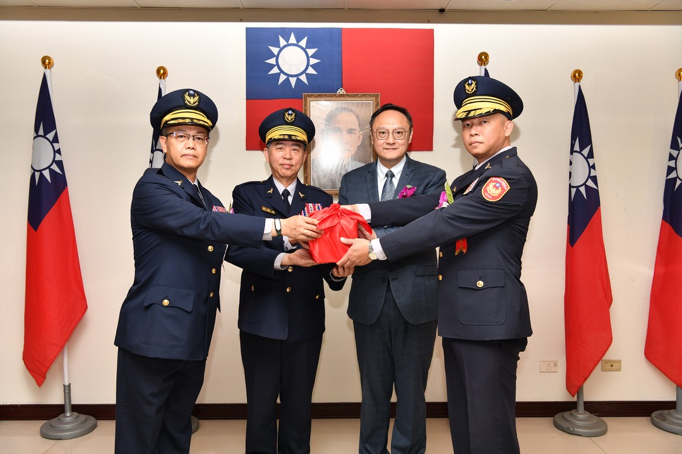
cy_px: 227
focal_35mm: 32
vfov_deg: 41.1
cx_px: 341
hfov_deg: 58.7
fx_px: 606
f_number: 8
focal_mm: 32
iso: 1250
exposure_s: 1/200
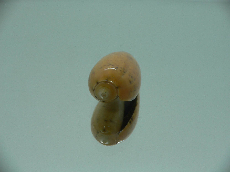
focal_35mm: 35
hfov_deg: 52.6
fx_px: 233
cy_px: 86
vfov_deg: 40.7
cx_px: 115
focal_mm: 4.6
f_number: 2.8
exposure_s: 1/60
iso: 80
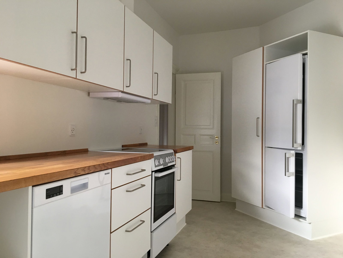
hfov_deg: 61.7
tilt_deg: +1.9
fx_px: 287
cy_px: 129
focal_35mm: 29
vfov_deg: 48.2
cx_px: 172
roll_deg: -0.9
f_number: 2.2
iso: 100
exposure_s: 1/33
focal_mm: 4.15
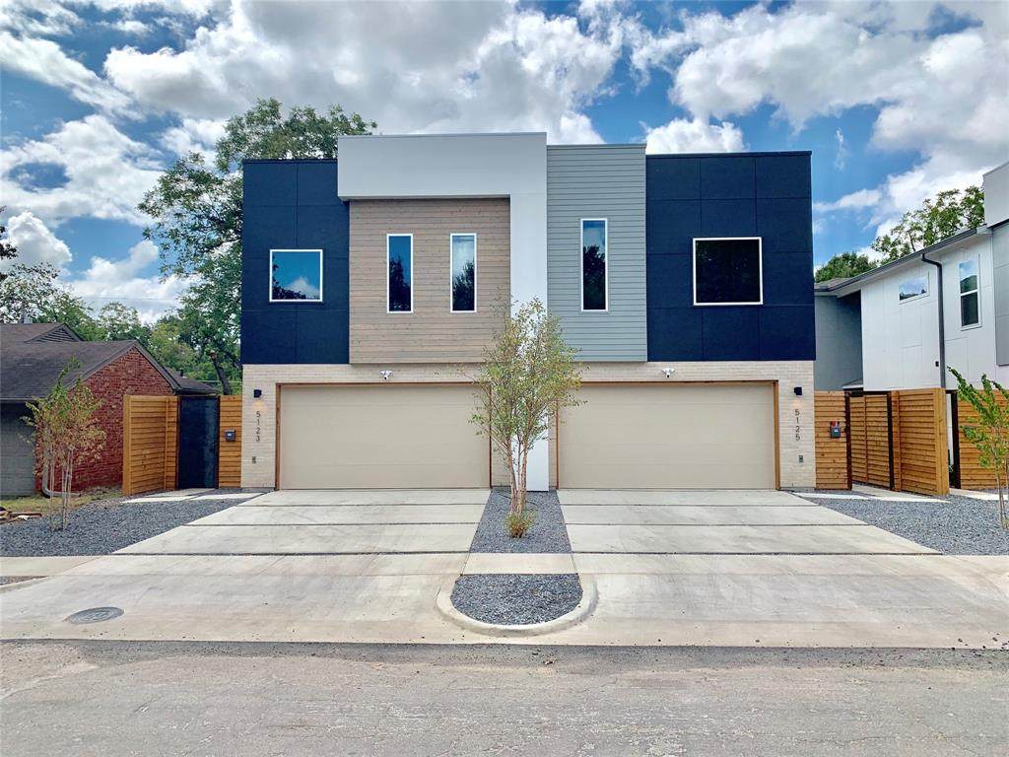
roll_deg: -0.2
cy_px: 378
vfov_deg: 53.1
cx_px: 504
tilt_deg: +3.4
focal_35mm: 26
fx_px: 758
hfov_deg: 67.3
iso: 25
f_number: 1.8
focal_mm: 4.25
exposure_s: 1/2681
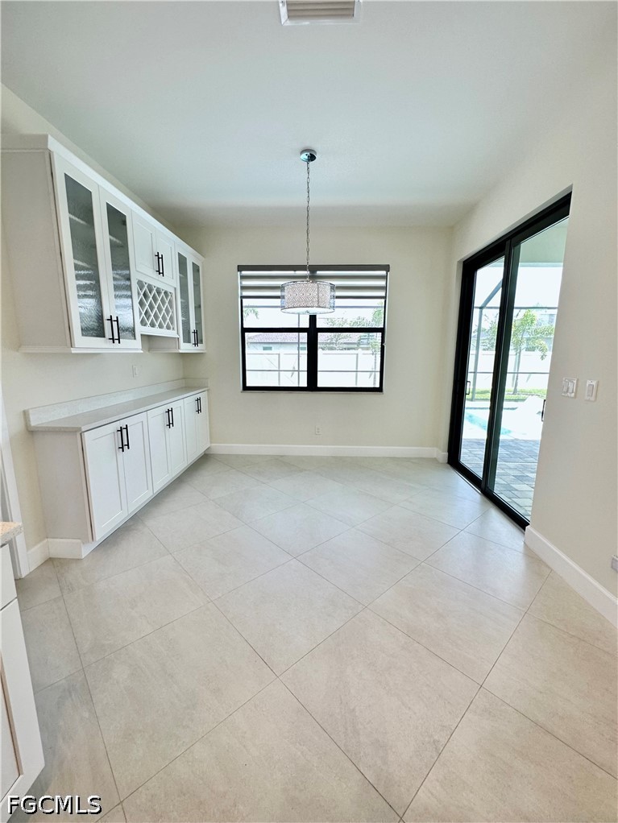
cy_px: 412
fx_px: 333
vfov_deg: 102.0
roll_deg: +1.1
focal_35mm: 14
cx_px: 309
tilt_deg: -10.5
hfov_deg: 85.7
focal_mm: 2.22
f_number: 2.2
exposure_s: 1/120
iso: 125
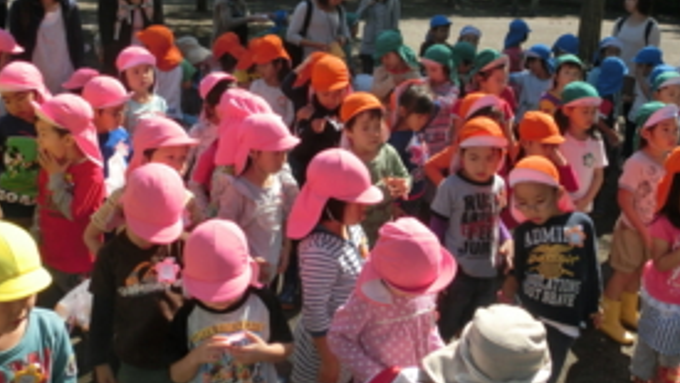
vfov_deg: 30.6
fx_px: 686
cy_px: 84
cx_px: 346
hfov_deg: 52.8
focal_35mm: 38
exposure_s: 1/1000
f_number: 3
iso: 80
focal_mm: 4.24
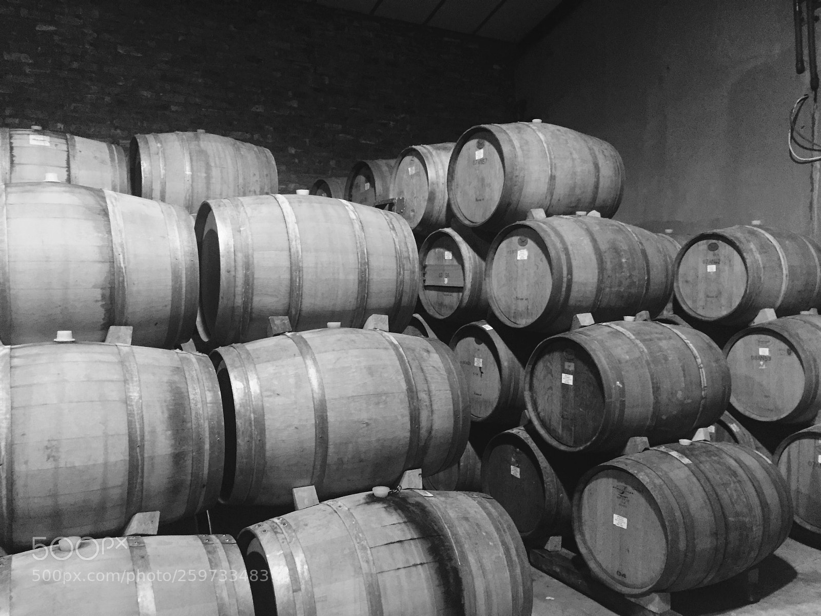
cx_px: 410
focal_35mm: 29
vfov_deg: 48.2
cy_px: 308
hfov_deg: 61.7
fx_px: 688
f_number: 2.2
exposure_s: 1/15
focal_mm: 4.15
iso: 250
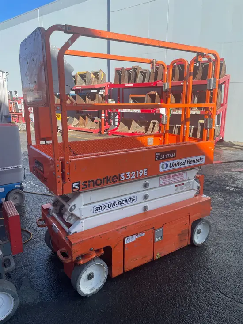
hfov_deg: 53.1
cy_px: 162
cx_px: 122
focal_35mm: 26
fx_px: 243
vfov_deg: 67.3
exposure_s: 1/1511
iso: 32
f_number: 1.6
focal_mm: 4.2
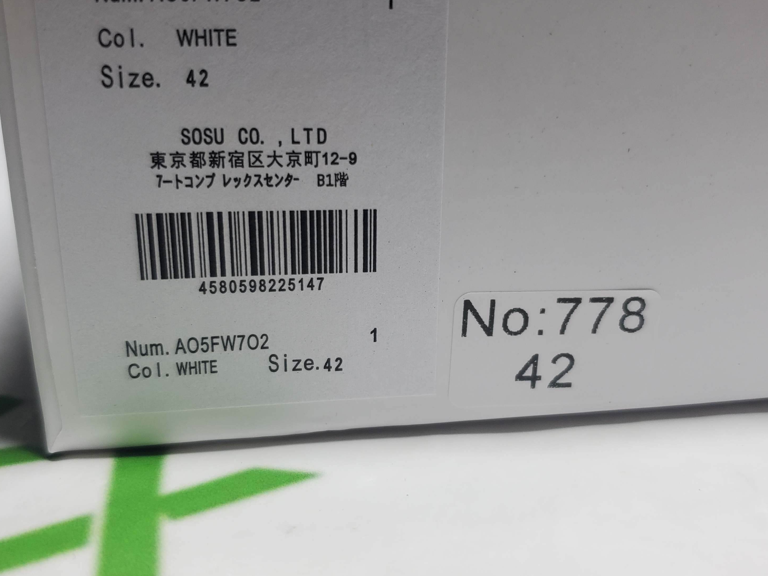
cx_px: 415
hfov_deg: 51.3
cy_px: 262
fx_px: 799
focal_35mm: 36
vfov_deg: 39.6
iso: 50
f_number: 1.5
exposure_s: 1/313
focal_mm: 4.3
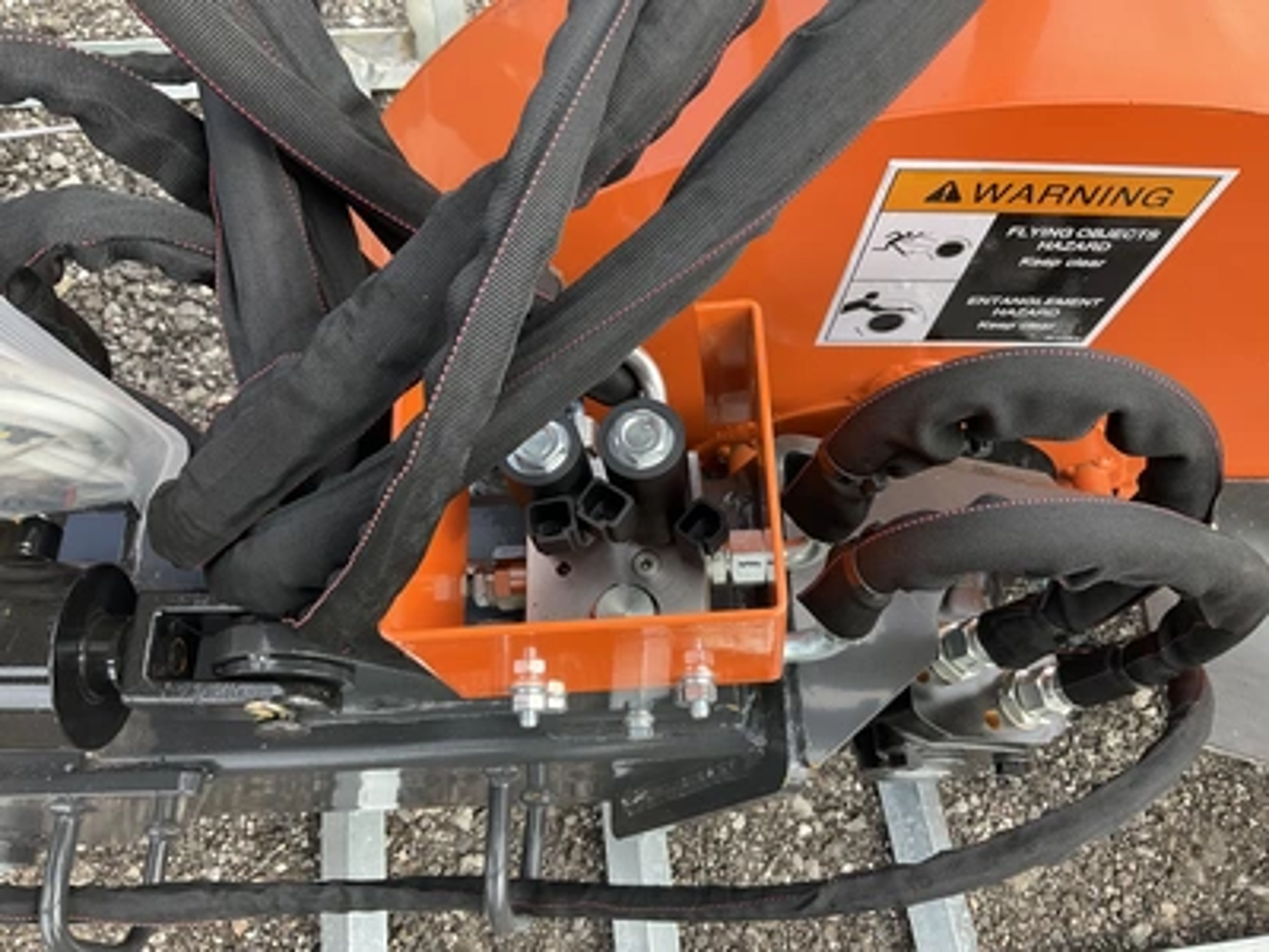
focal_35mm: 29
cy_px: 476
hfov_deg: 61.7
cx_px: 634
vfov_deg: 48.2
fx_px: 1063
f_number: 1.8
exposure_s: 1/218
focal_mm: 3
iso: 20
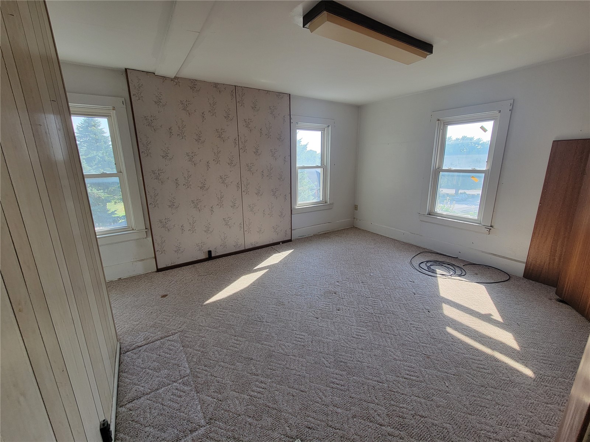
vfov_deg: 89.9
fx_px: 222
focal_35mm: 13
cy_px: 221
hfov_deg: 106.2
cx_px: 295
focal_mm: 2.2
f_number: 2.2
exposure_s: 1/120
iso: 100
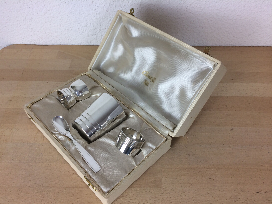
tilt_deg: -46.5
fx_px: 228
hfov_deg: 61.7
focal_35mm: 29
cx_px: 136
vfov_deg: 48.2
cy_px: 102
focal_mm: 4.15
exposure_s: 1/50
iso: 40
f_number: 2.2
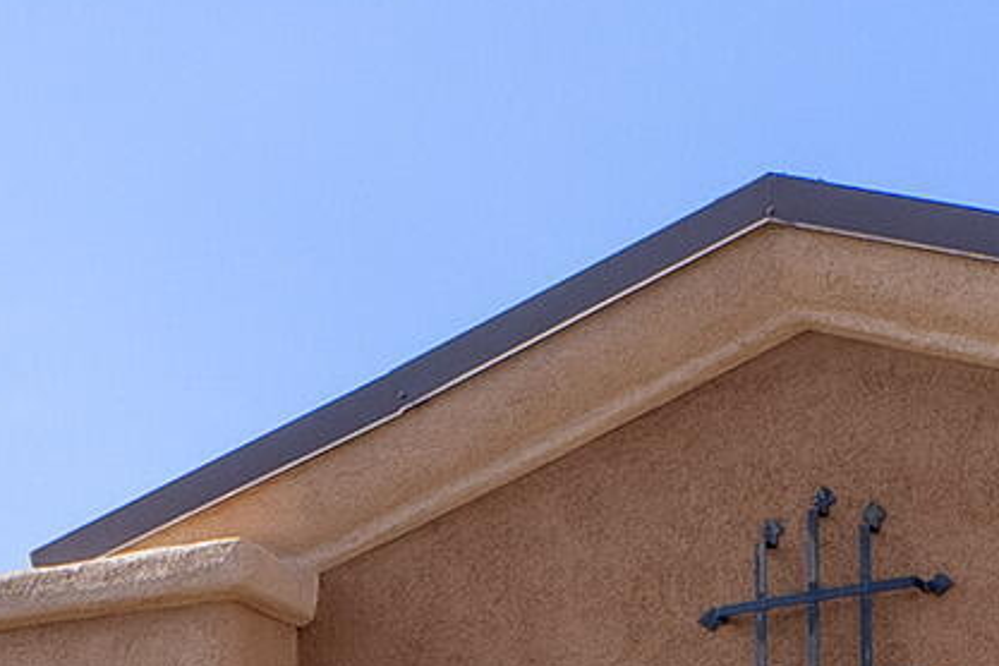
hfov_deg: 12.6
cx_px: 67
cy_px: 1822
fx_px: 4467
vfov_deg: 7.7
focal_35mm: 161
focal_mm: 24
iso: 100
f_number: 9
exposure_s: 1/125
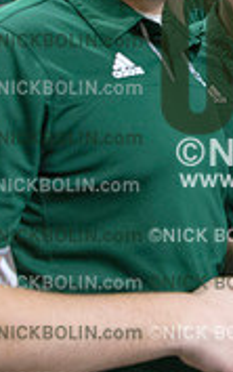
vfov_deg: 25.5
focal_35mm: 80
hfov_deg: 15.5
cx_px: 309
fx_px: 811
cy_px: 89
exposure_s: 1/400
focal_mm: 24
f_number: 2.8
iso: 2500
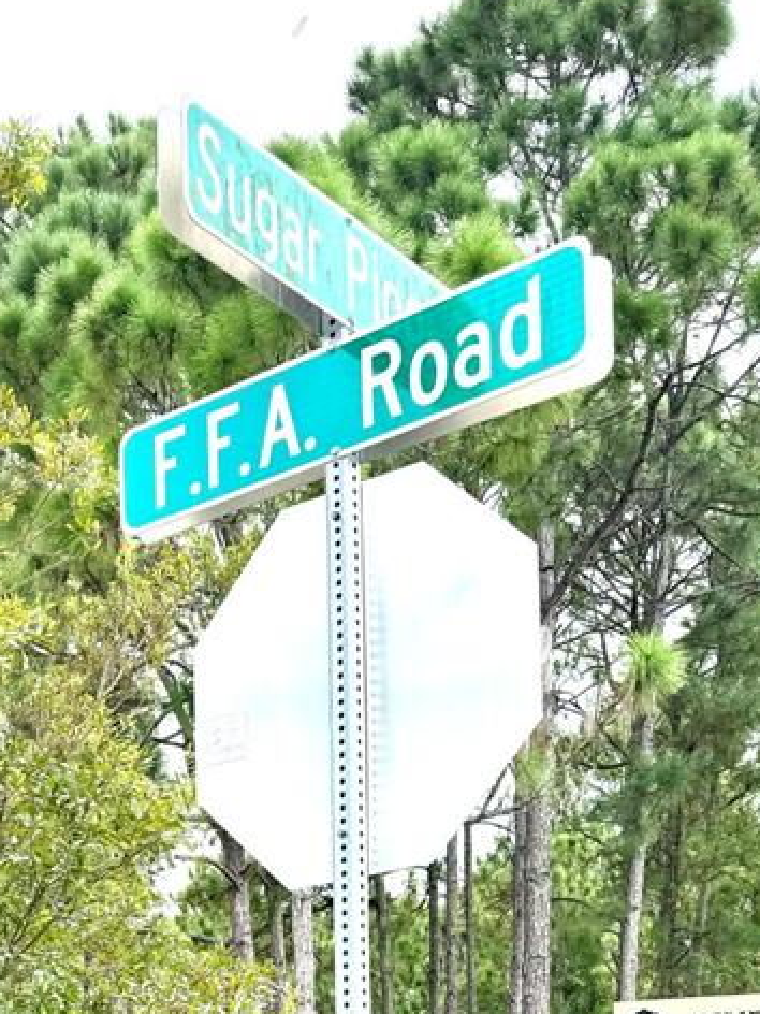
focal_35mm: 61
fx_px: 1786
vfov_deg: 27.7
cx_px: 39
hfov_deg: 23.2
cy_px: 1227
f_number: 1.78
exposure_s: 1/802
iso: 80
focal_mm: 6.76
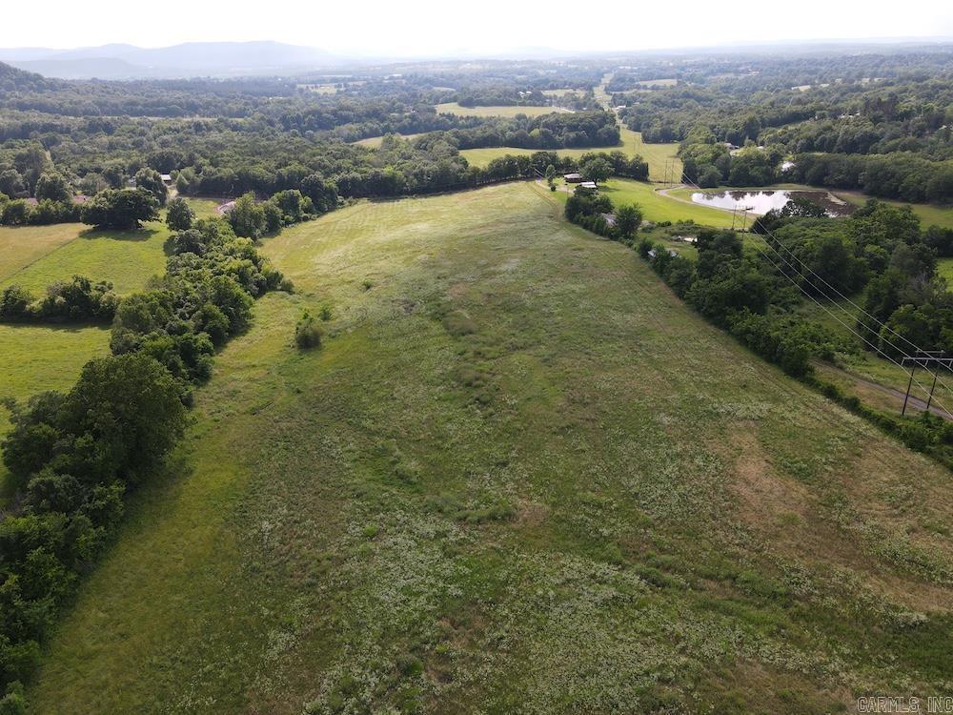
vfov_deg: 56.8
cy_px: 358
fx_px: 661
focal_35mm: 24
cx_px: 476
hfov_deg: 71.6
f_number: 2.8
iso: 100
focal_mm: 4.5
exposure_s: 1/25
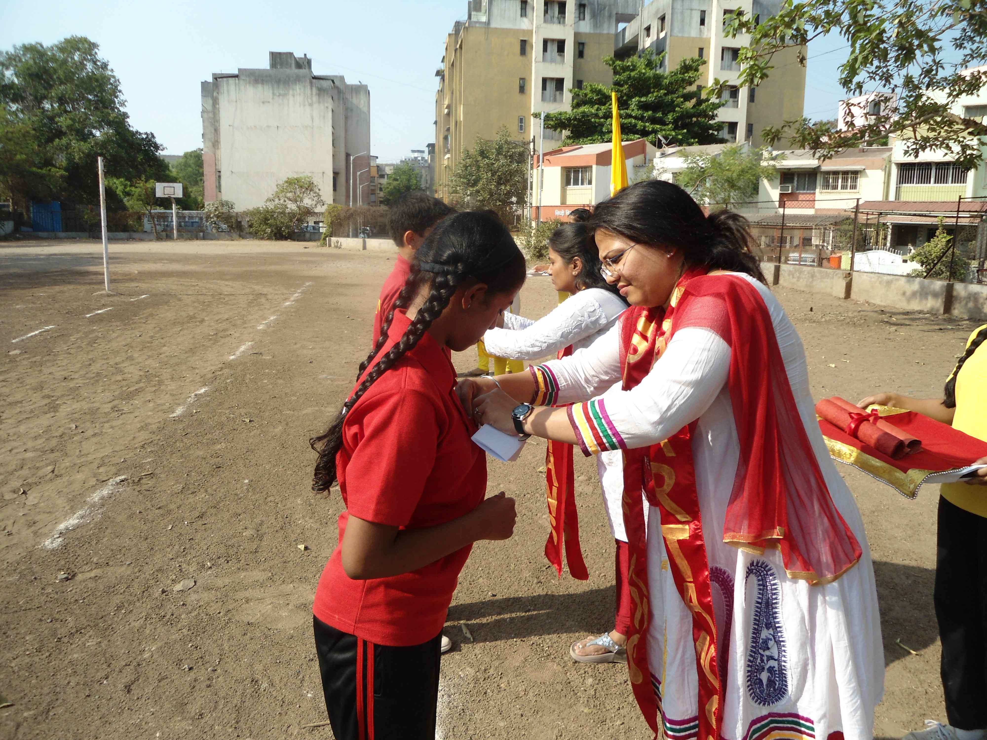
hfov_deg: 67.3
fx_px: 741
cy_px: 370
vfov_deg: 53.1
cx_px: 494
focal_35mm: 26
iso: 80
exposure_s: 1/640
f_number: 2.8
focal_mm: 4.7
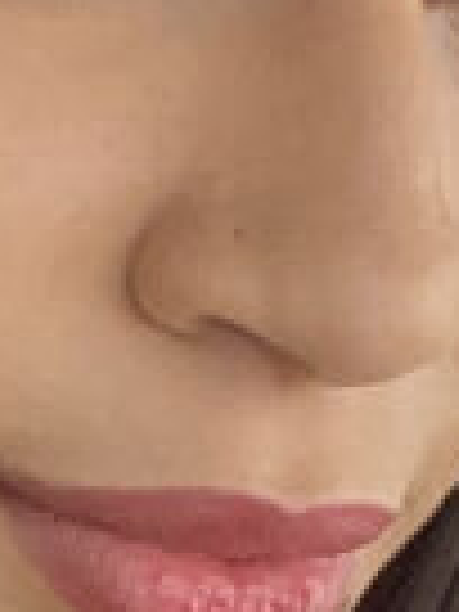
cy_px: 938
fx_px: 4155
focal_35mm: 235
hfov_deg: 6.3
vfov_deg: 8.2
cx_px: -198
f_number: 2.2
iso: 100
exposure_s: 1/60
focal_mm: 2.71
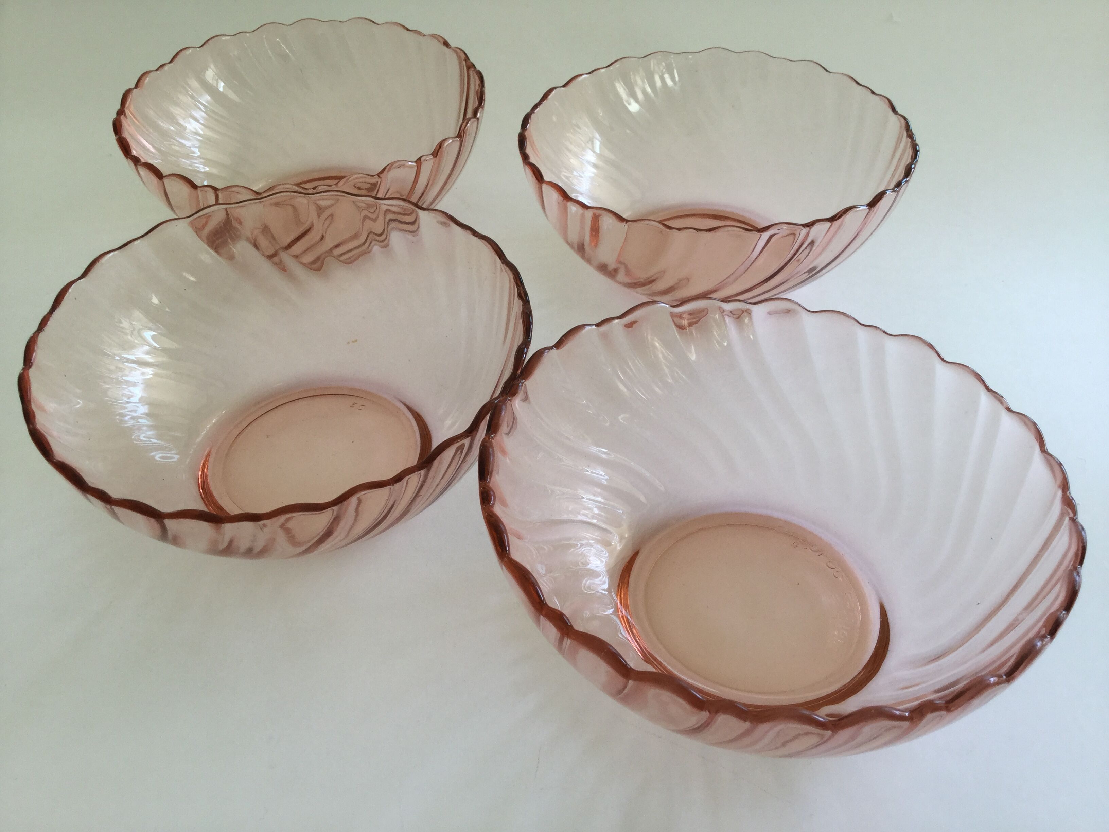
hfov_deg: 58.4
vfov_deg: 45.4
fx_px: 993
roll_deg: +2.9
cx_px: 554
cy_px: 416
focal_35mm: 31
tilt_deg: -39.3
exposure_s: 1/100
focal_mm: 3.3
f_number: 2.4
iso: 32
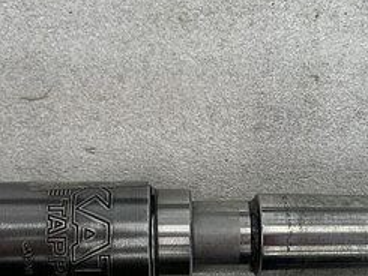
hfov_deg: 28.5
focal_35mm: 68
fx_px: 723
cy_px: 220
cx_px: 180
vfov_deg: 21.4
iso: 100
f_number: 1.8
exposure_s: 1/99
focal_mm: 4.25
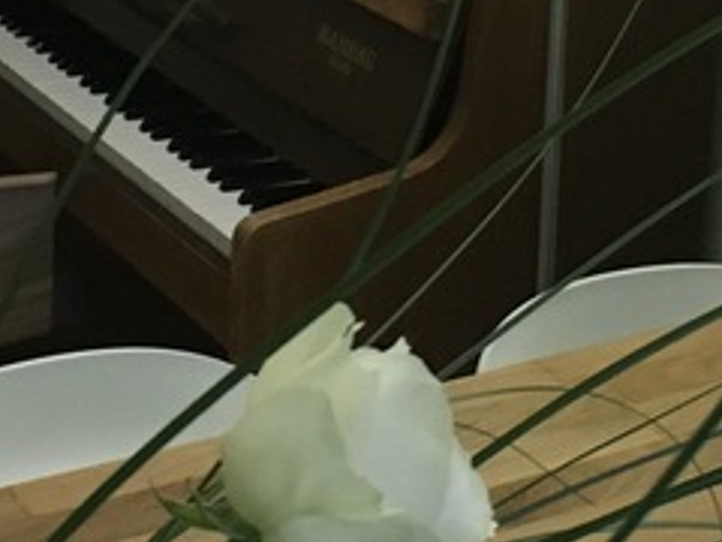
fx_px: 2524
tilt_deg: -19.8
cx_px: 442
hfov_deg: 16.3
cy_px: 172
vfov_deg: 12.2
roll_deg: -3.2
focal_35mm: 121
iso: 400
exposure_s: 1/17
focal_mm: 4.15
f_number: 2.2
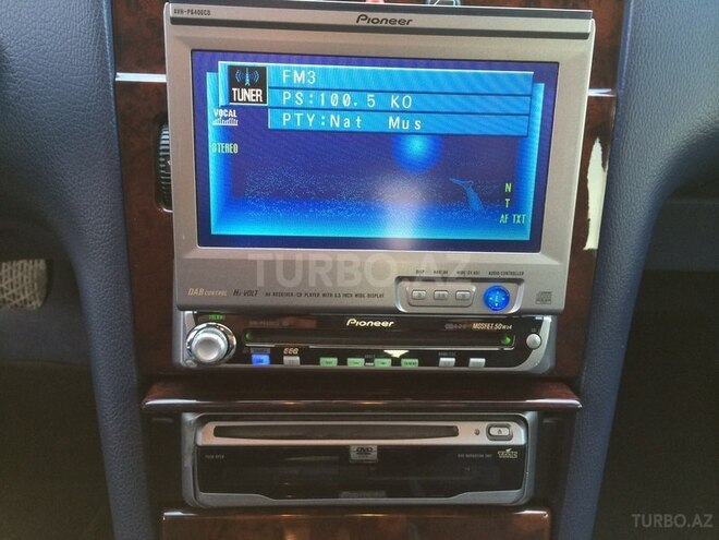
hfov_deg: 60.0
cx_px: 360
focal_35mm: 30
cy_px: 270
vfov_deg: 46.8
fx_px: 623
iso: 160
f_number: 2.2
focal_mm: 4.12
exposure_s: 1/30
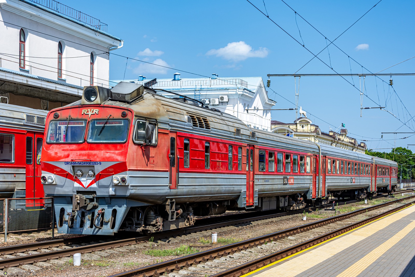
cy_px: 138
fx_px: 692
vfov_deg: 22.6
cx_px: 208
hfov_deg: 33.4
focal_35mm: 60
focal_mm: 40
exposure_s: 1/320
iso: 160
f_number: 6.3
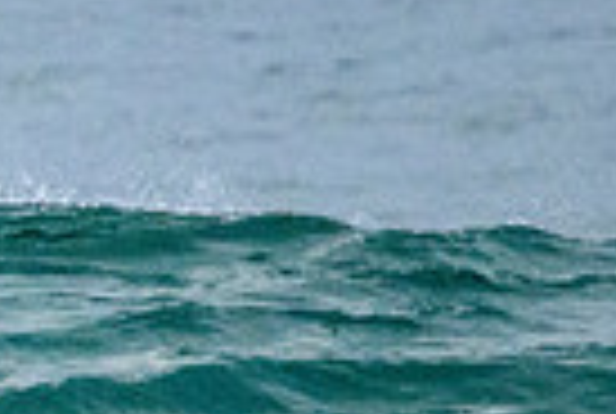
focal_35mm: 4643
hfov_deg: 0.4
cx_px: -672
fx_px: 79620
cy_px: 431
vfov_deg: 0.3
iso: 4500
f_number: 11
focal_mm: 800
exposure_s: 1/2000
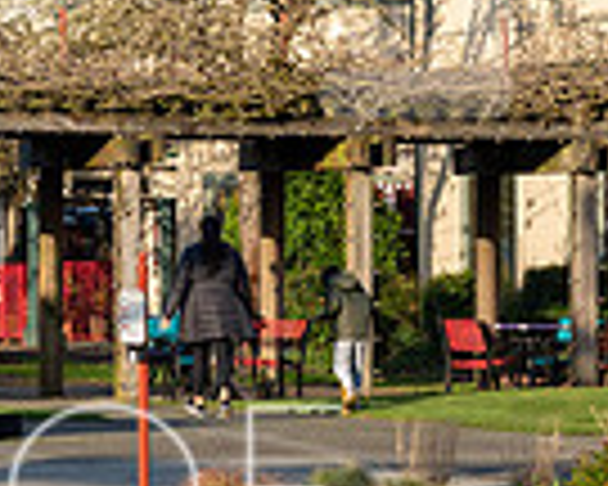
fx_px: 5092
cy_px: -137
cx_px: -86
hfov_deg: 6.8
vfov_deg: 5.4
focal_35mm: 283
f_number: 7.1
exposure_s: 1/200
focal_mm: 70
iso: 100
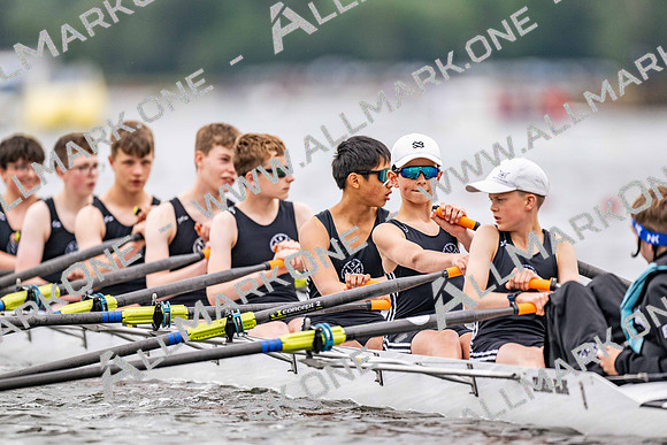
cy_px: 222
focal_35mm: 600
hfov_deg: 3.4
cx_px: 334
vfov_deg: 2.3
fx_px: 11119
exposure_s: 1/2500
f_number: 4
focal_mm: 600
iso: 1100
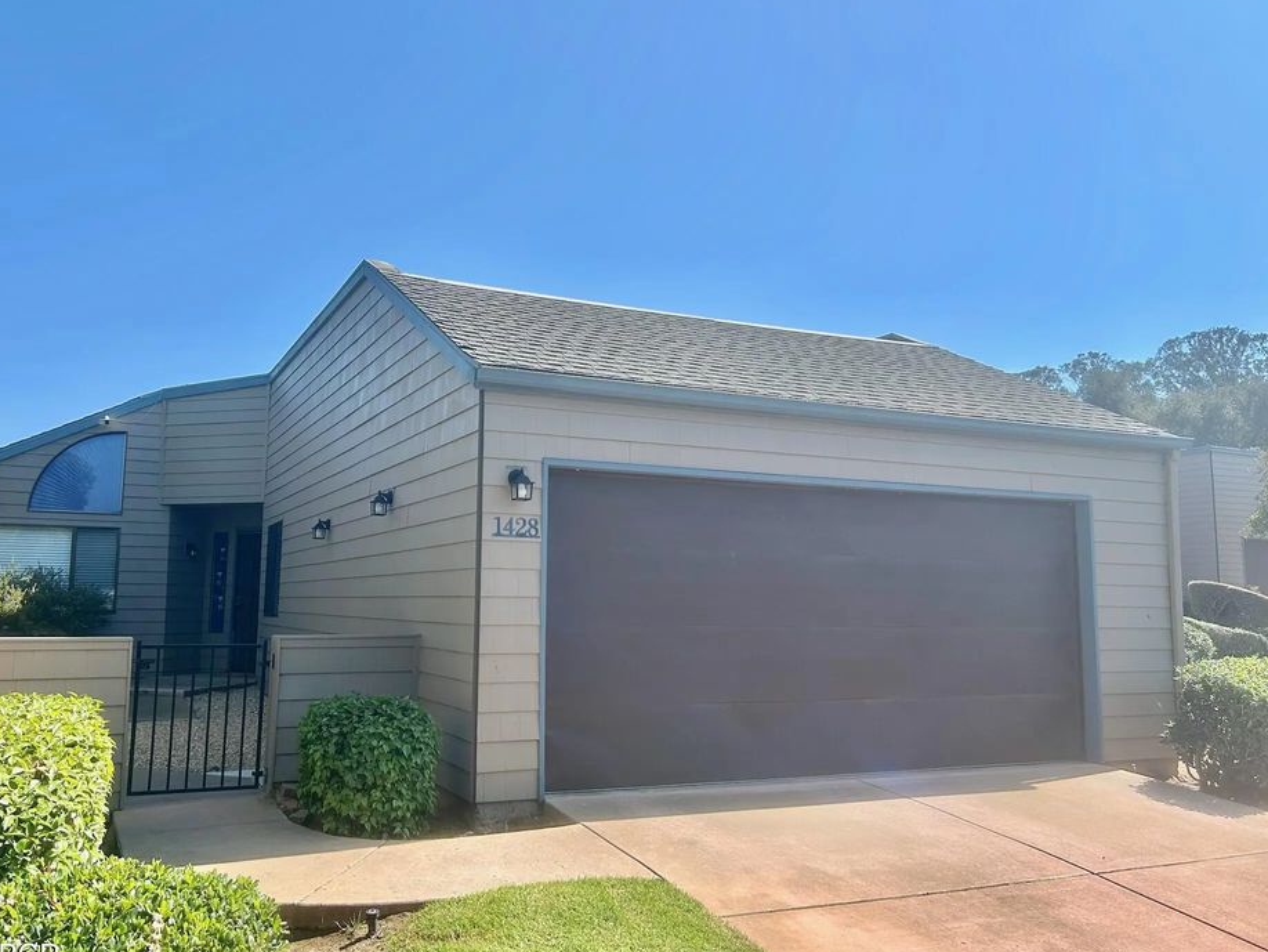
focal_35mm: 29
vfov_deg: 48.2
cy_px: 473
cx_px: 564
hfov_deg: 61.5
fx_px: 1063
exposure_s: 1/3831
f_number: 1.5
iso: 50
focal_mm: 5.7
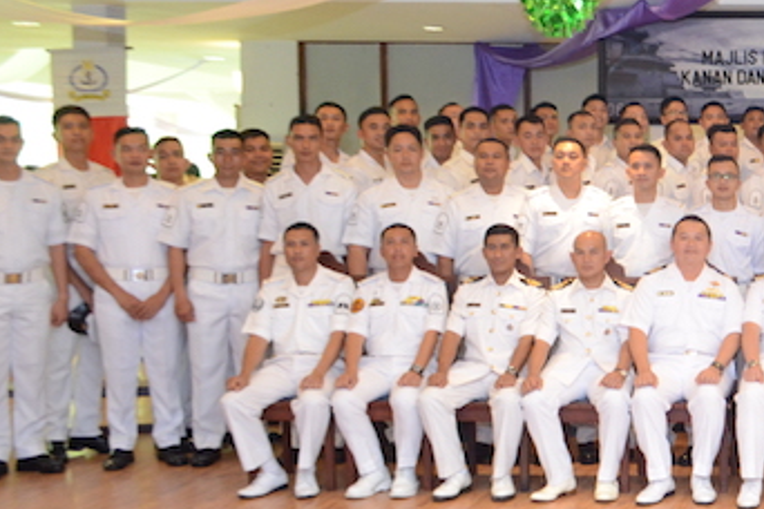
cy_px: 272
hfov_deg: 28.4
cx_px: 880
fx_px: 1337
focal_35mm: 63
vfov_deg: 21.6
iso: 2000
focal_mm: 18
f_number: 4
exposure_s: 1/160
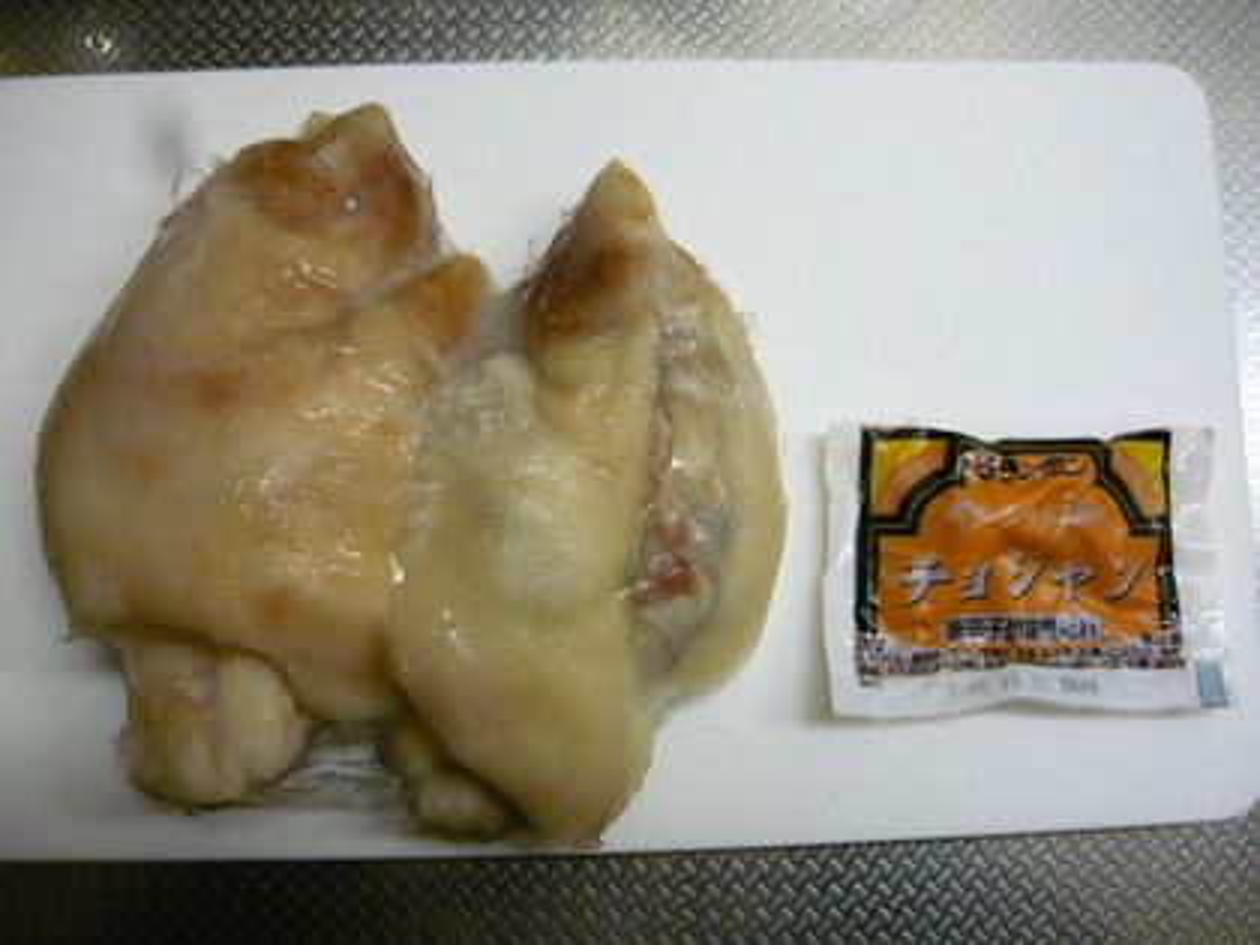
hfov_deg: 55.4
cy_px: 472
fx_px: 1201
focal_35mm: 33
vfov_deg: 42.9
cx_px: 630
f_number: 2.8
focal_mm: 5.5
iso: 320
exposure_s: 1/30
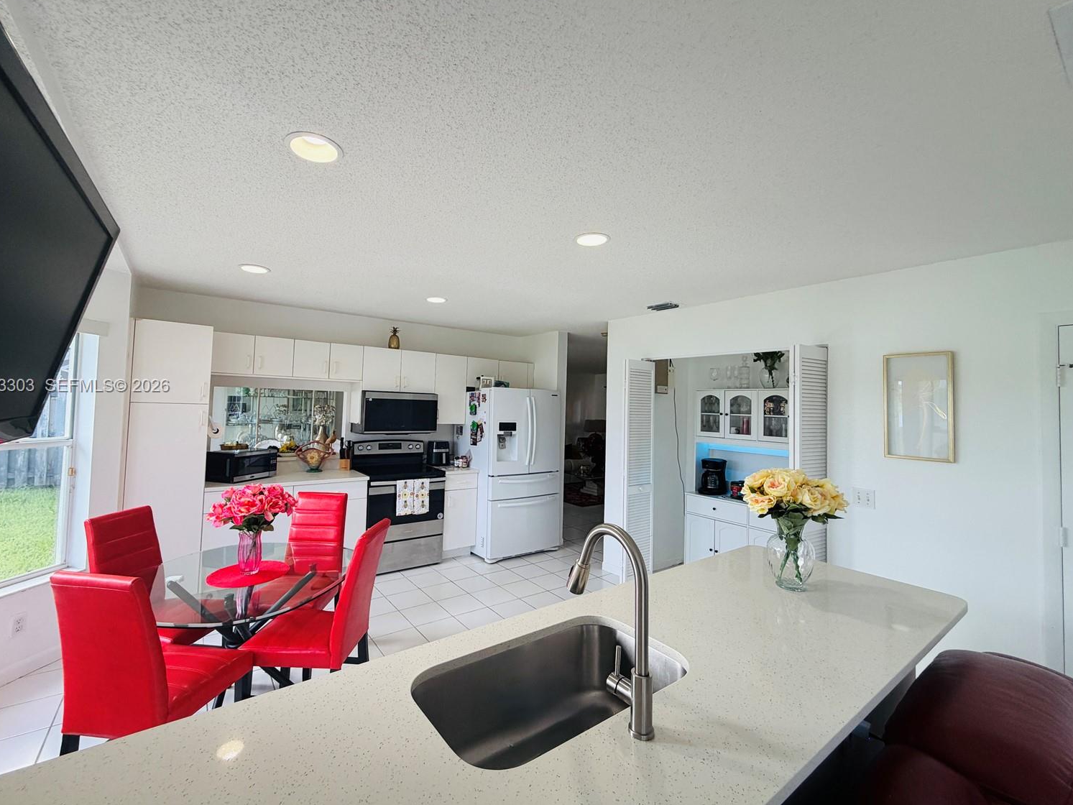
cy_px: 387
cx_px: 520
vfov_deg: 81.7
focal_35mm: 15
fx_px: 465
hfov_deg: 98.1
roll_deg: -1.9
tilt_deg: +2.7
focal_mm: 2.22
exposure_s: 1/120
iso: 125
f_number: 2.2
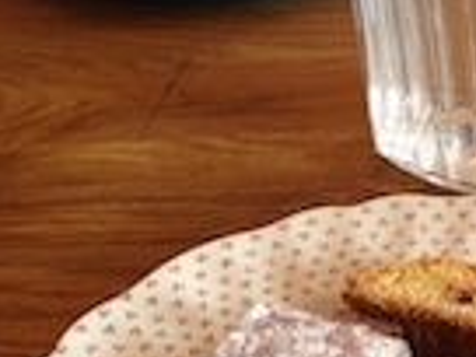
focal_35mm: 97
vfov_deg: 15.2
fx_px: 1334
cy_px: 234
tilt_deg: -33.3
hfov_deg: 18.2
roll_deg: -0.8
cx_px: 693
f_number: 2.4
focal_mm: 4.12
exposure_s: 1/20
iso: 50
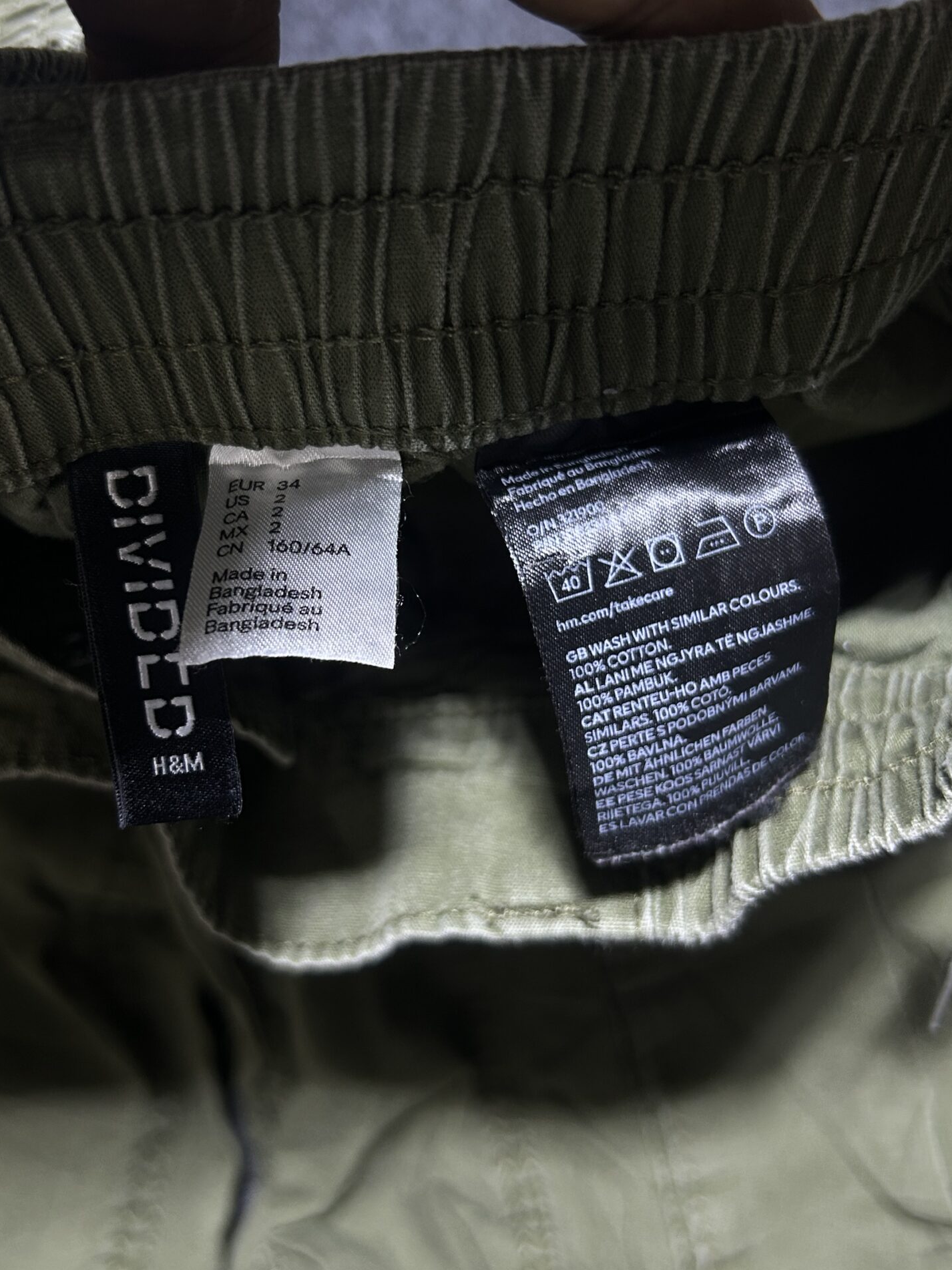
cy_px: 588
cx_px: 447
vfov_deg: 52.6
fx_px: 1284
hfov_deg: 40.7
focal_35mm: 35
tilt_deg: -46.2
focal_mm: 5.7
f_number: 1.5
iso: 125
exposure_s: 1/100
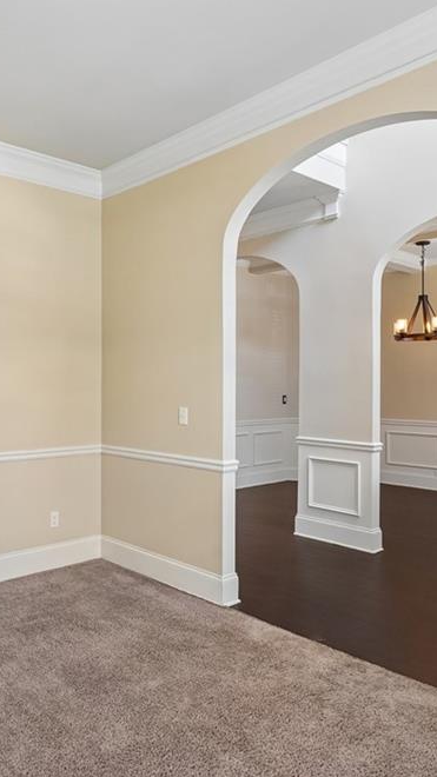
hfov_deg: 41.7
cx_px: 65
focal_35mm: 26
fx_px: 536
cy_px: 380
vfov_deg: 71.9
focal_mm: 16
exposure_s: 1/6
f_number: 8
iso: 400
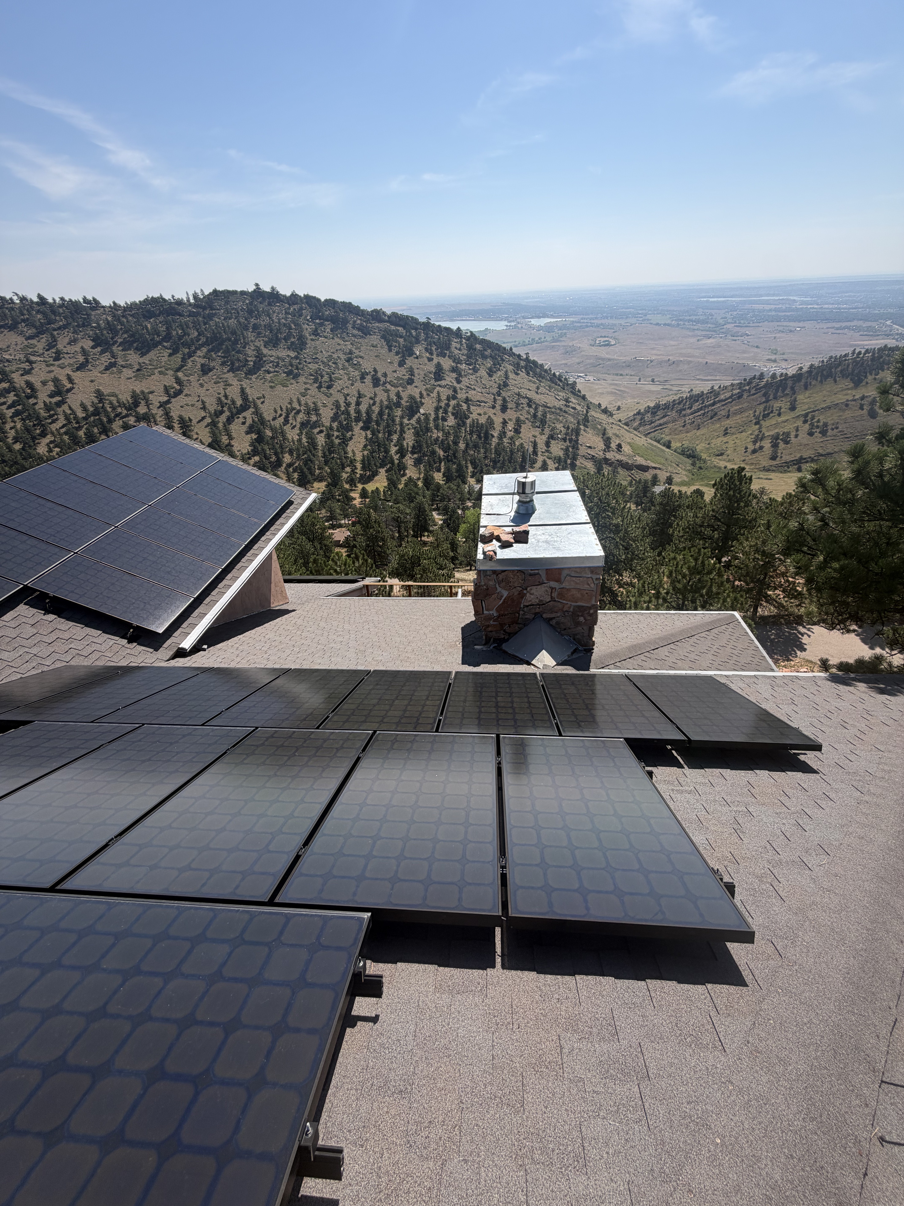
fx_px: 487
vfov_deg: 102.1
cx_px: 452
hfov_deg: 85.7
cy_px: 603
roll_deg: +2.8
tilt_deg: -32.7
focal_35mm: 14
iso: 20
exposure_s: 1/864
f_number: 2.2
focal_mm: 2.22
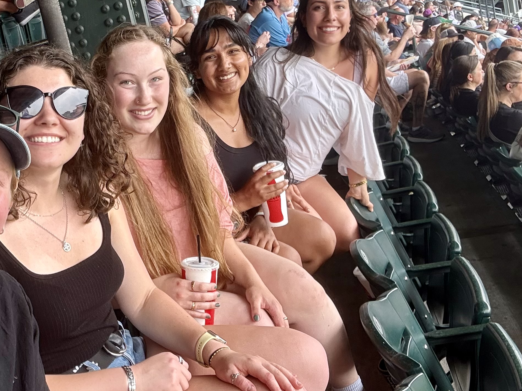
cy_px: 142
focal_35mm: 49
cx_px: 185
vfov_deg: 29.5
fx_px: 739
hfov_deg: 38.6
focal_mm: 2.69
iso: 40
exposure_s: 1/122
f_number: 1.9
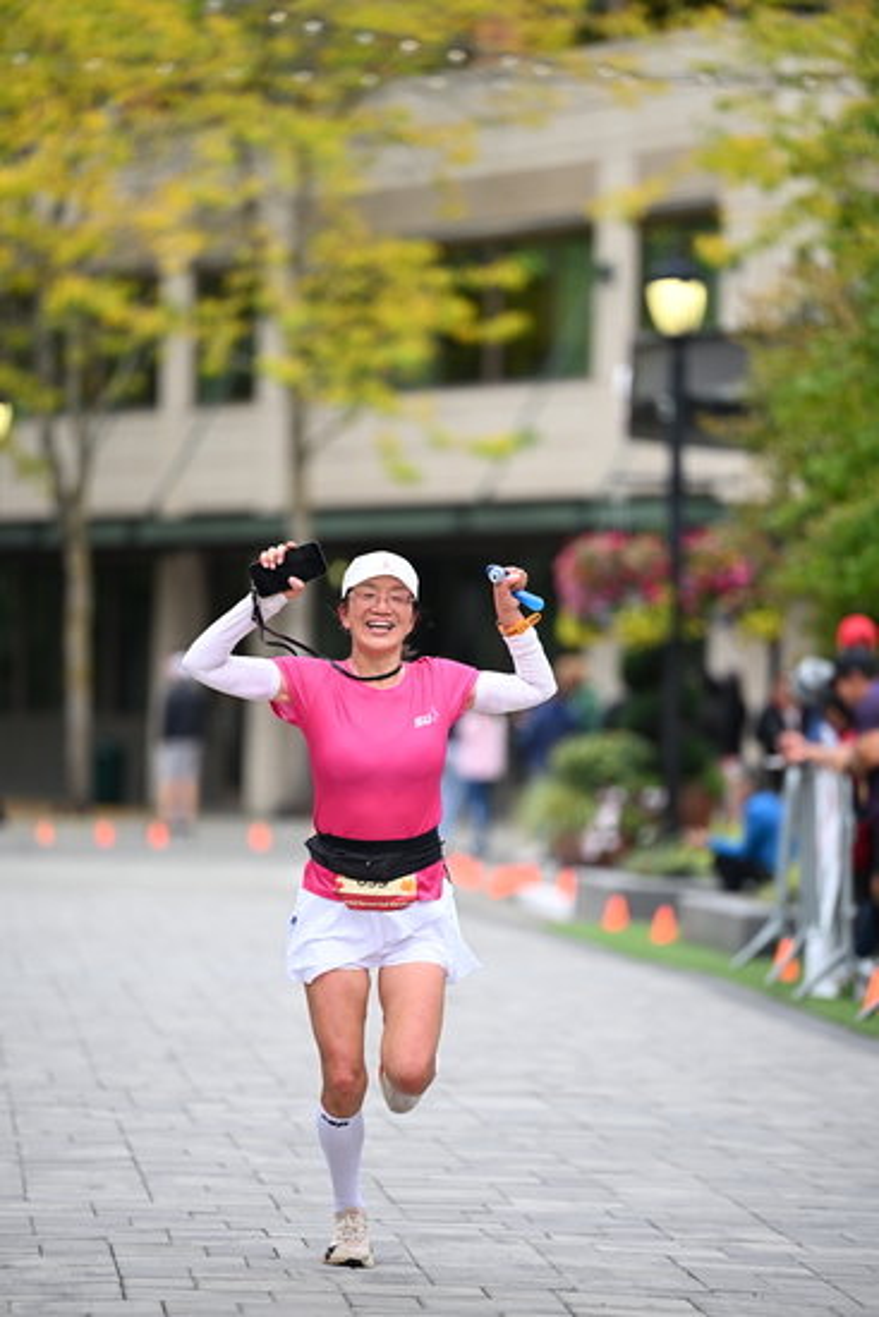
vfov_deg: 10.3
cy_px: 658
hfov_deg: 6.9
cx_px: 440
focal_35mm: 200
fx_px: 7320
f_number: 2.8
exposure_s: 1/1600
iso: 640
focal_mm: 200
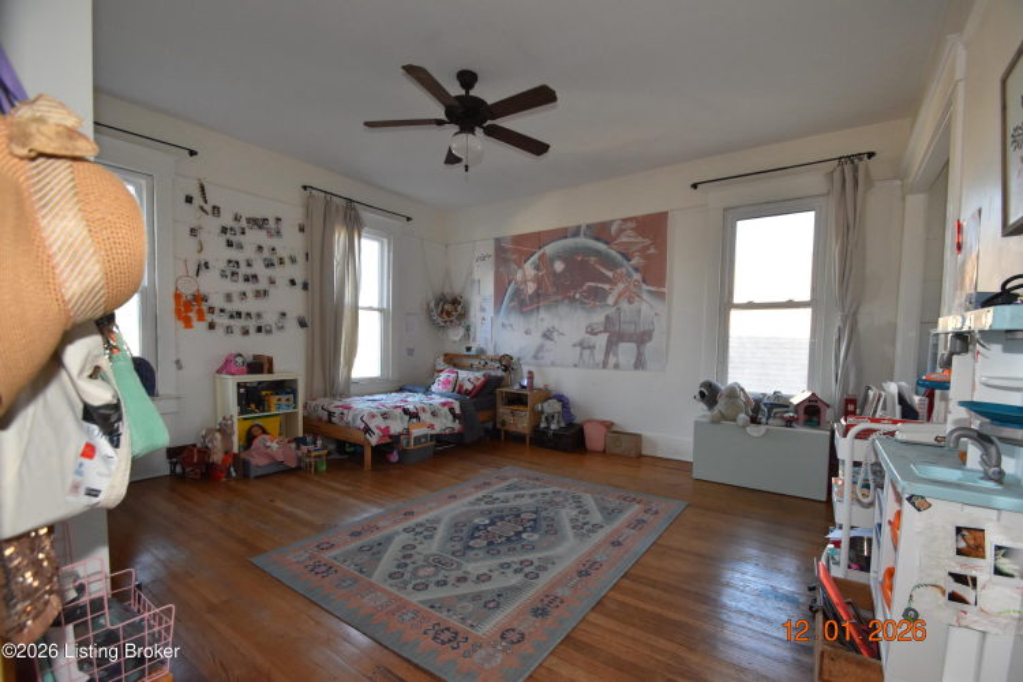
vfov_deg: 77.3
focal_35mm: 15
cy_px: 341
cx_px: 512
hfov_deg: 100.4
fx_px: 426
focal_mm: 10
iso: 800
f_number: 5
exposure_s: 1/100
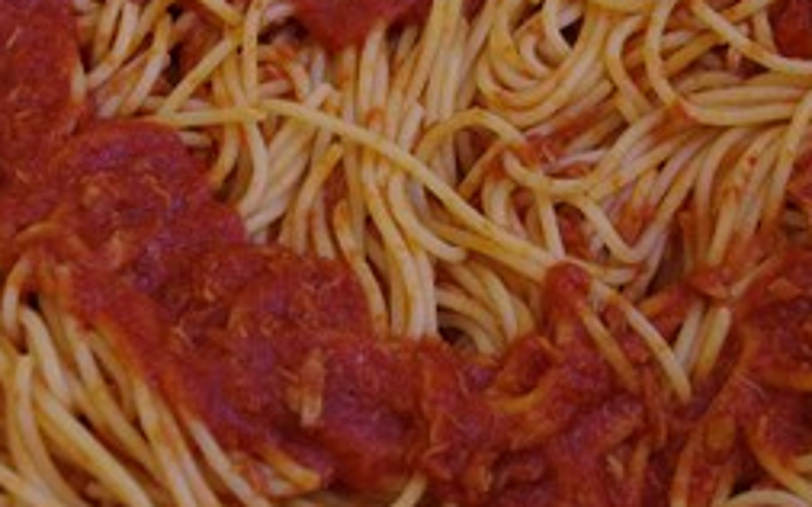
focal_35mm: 159
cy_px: 24
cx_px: 459
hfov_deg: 13.2
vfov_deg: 8.2
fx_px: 3518
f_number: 6.3
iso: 3200
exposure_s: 1/60
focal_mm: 53
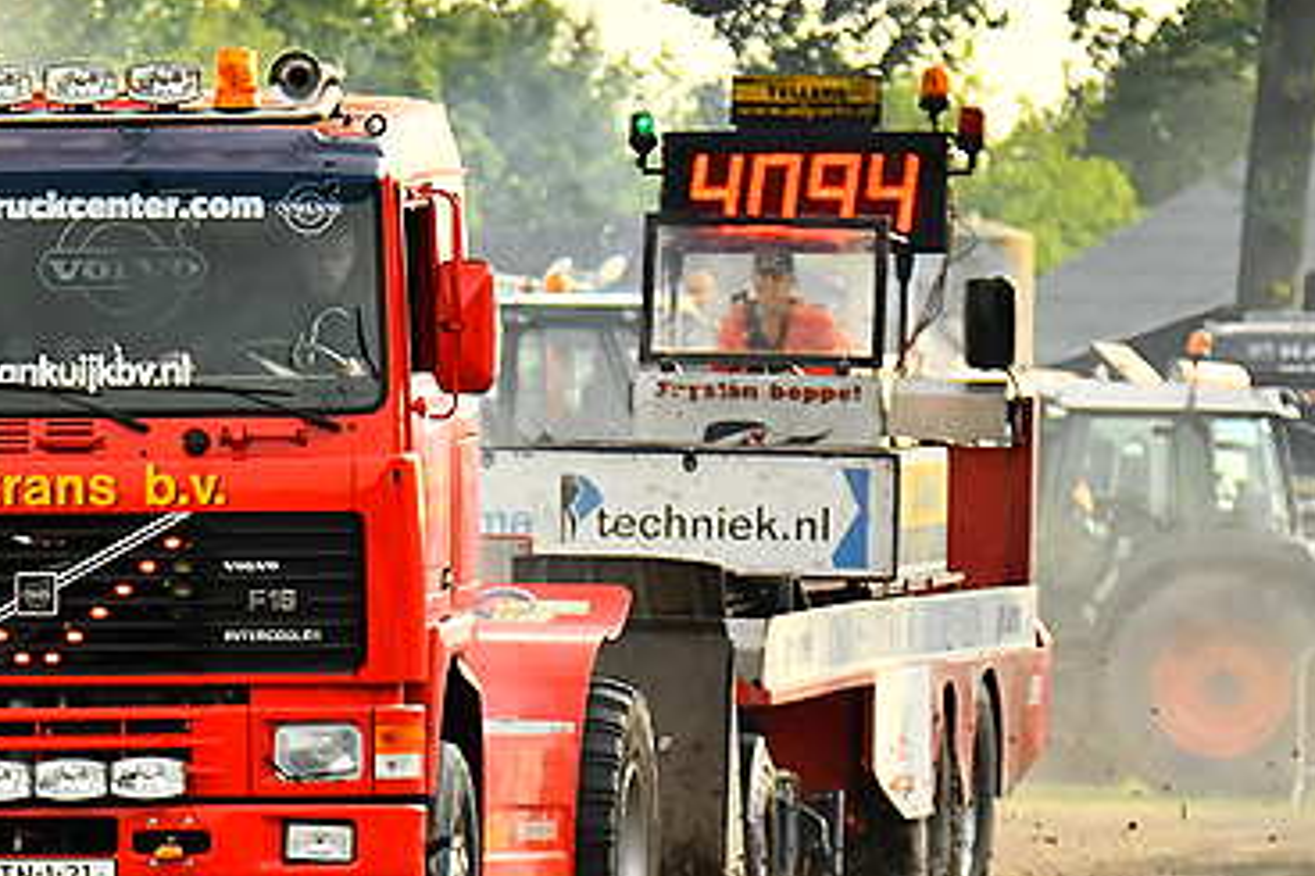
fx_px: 18477
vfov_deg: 2.7
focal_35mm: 506
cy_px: 542
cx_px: -25
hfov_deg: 4.1
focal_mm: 155
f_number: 5.6
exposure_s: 1/5000
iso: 1600
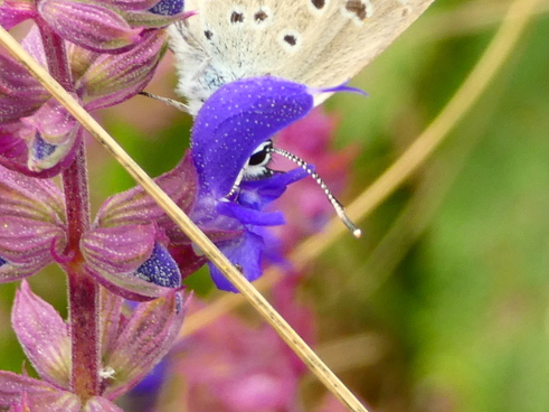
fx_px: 3885
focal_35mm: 245
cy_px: 55
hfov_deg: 8.1
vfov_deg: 6.1
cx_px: 159
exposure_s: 1/80
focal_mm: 25.2
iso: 125
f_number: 5.3
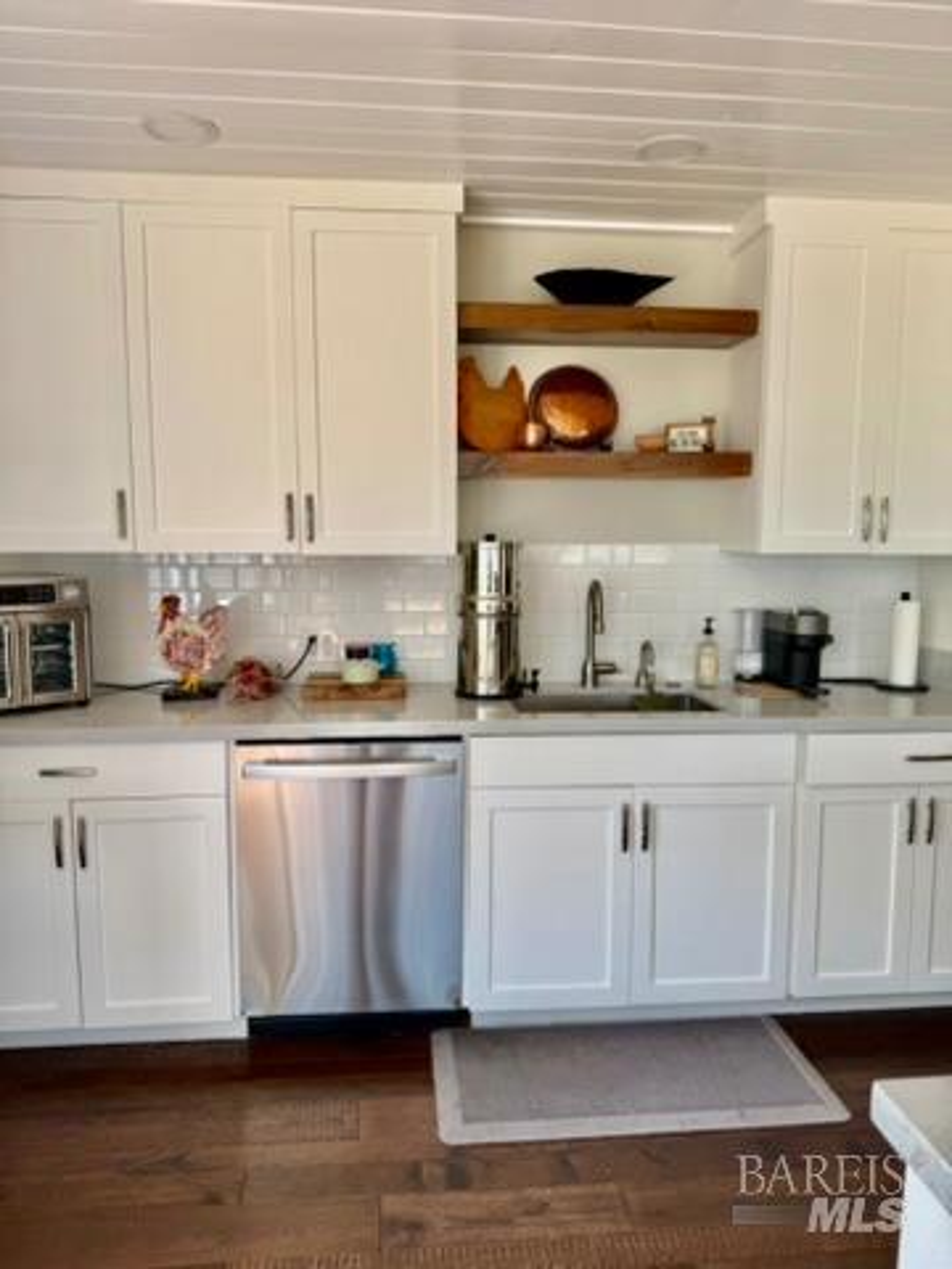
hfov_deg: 56.8
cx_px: 476
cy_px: 634
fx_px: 880
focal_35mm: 24
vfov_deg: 71.6
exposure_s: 1/121
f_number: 1.78
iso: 80
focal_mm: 6.76
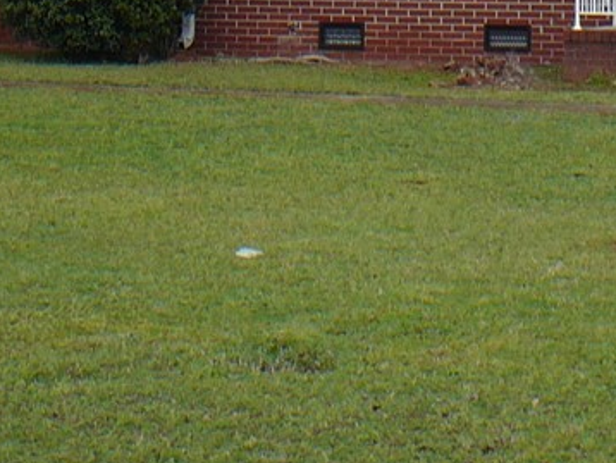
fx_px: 2493
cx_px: 781
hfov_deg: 13.6
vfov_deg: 10.5
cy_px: 5
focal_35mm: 140
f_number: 3.4
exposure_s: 1/250
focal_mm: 7.3
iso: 80
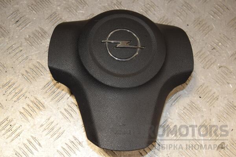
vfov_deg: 26.5
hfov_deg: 38.9
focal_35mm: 51
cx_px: 118
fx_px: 334
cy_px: 78
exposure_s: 1/200
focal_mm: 34
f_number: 9
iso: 800
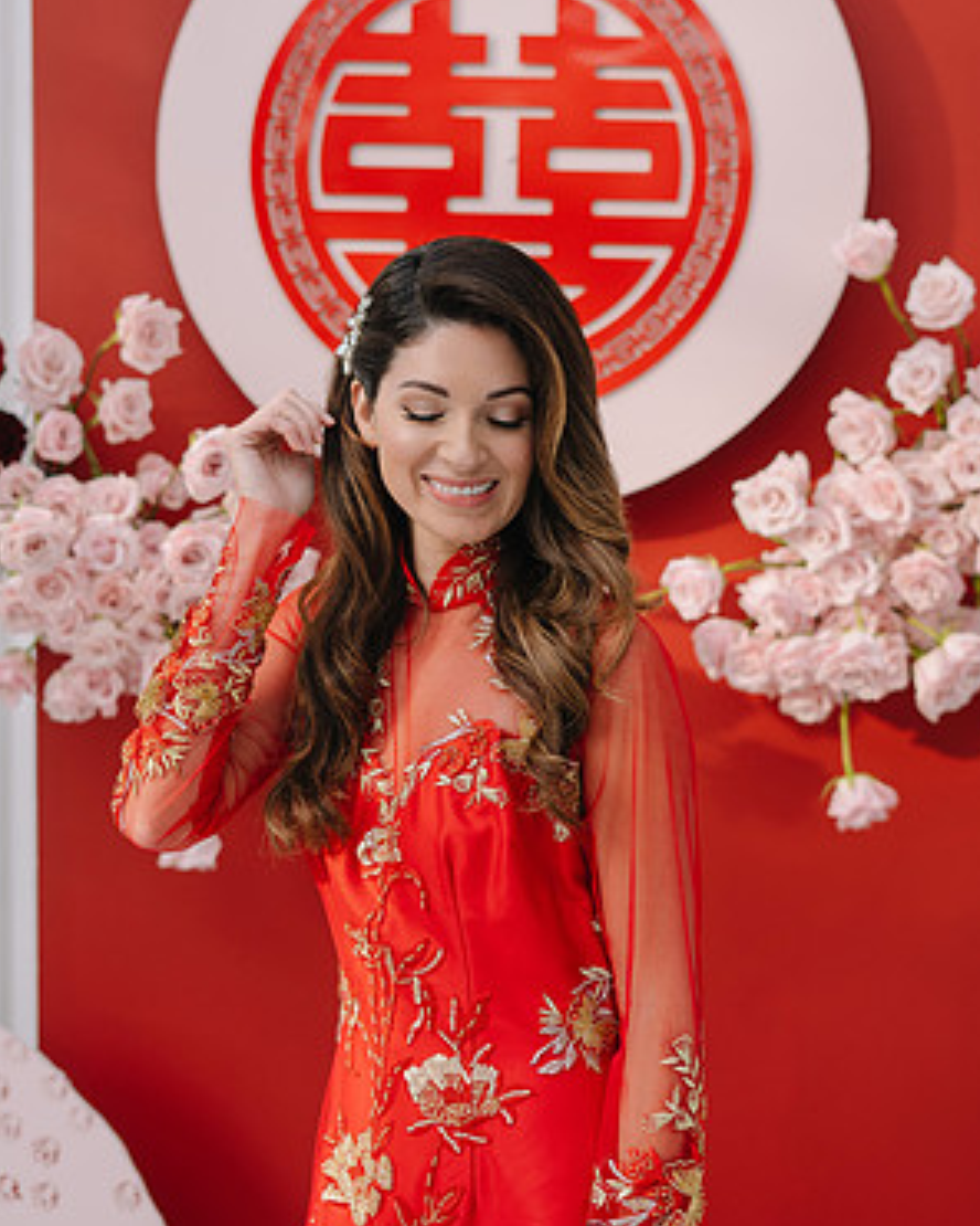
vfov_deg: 33.0
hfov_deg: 26.7
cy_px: 560
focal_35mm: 57
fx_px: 2067
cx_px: 493
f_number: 2.5
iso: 50
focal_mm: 50
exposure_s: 1/200
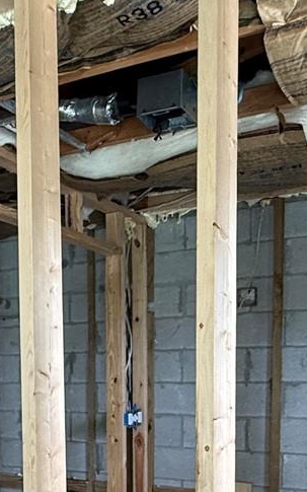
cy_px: 412
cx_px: 75
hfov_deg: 26.0
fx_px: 656
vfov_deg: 39.0
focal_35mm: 49
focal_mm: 2.22
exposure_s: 1/99
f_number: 2.2
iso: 200
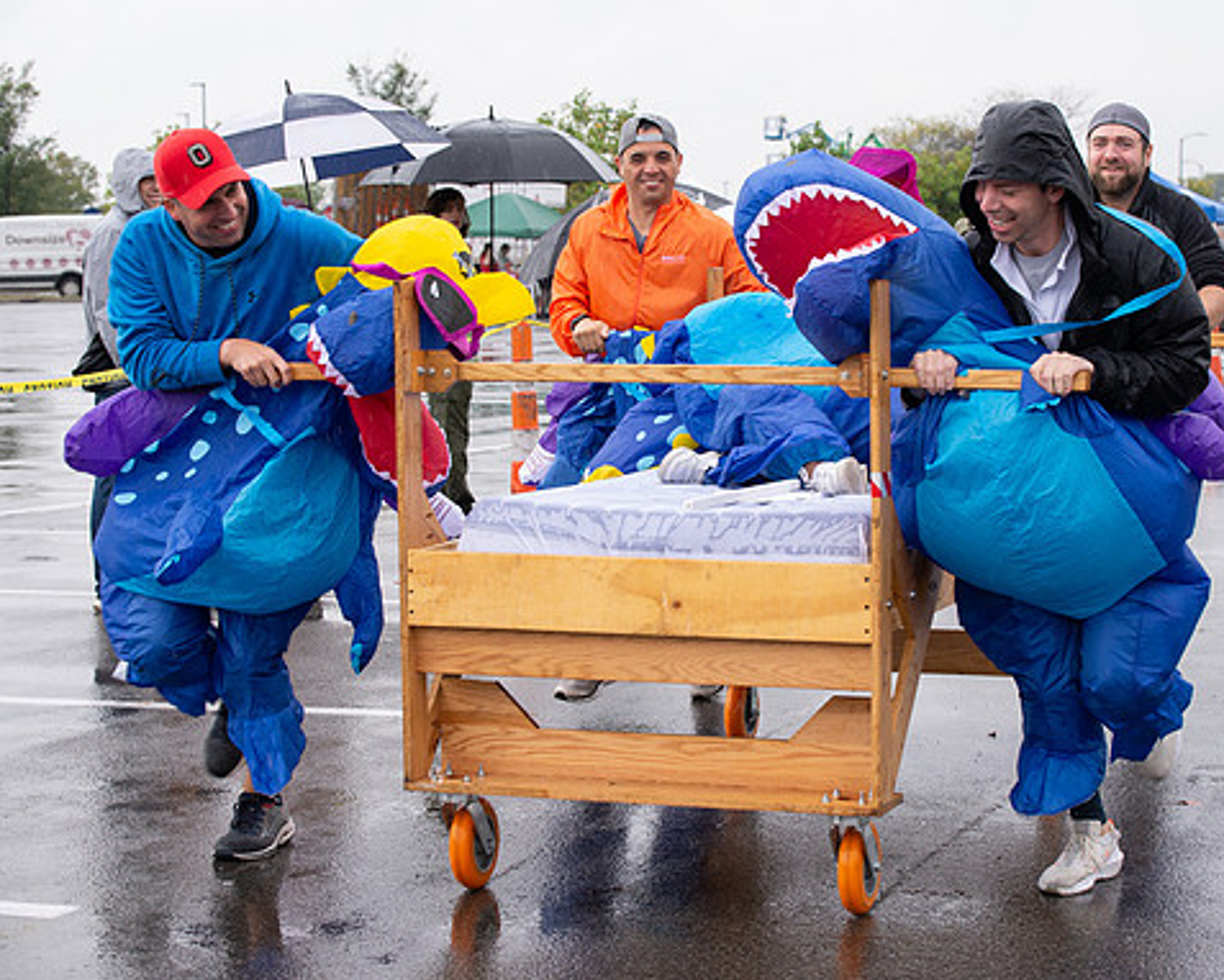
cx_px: 753
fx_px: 3008
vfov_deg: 18.5
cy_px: 472
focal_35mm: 83
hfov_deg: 23.0
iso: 800
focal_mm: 70
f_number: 7.1
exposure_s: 1/400
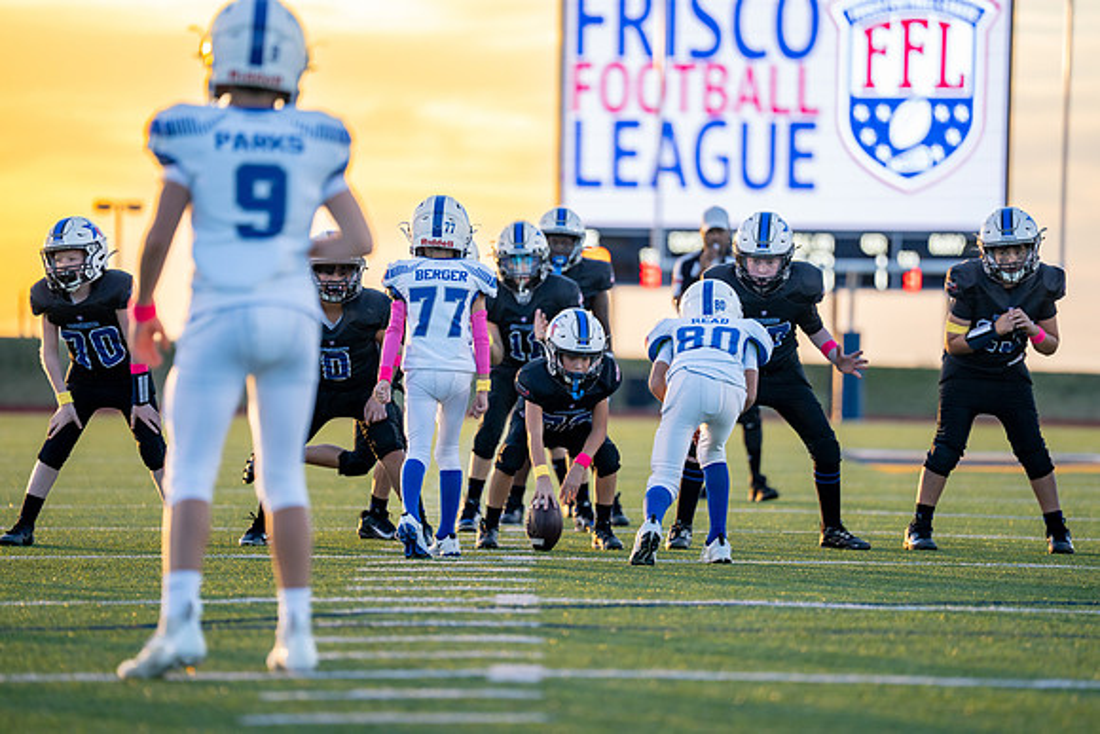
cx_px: 550
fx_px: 6190
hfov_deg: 10.2
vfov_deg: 6.8
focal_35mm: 203
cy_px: 367
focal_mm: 200
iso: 640
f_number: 2.8
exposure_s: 1/1250
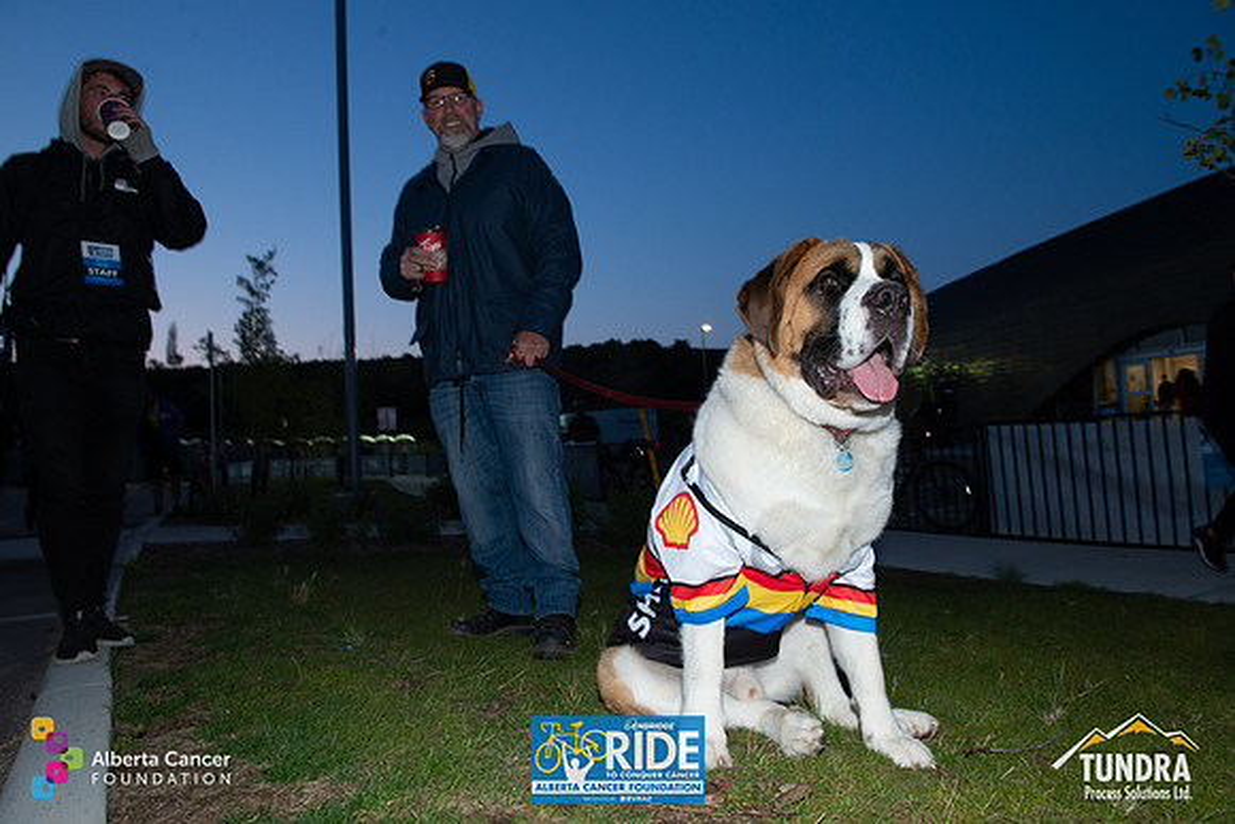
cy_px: 412
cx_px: 618
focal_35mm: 24
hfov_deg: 73.7
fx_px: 823
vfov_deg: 53.2
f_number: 8
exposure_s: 1/80
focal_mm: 24
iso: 640
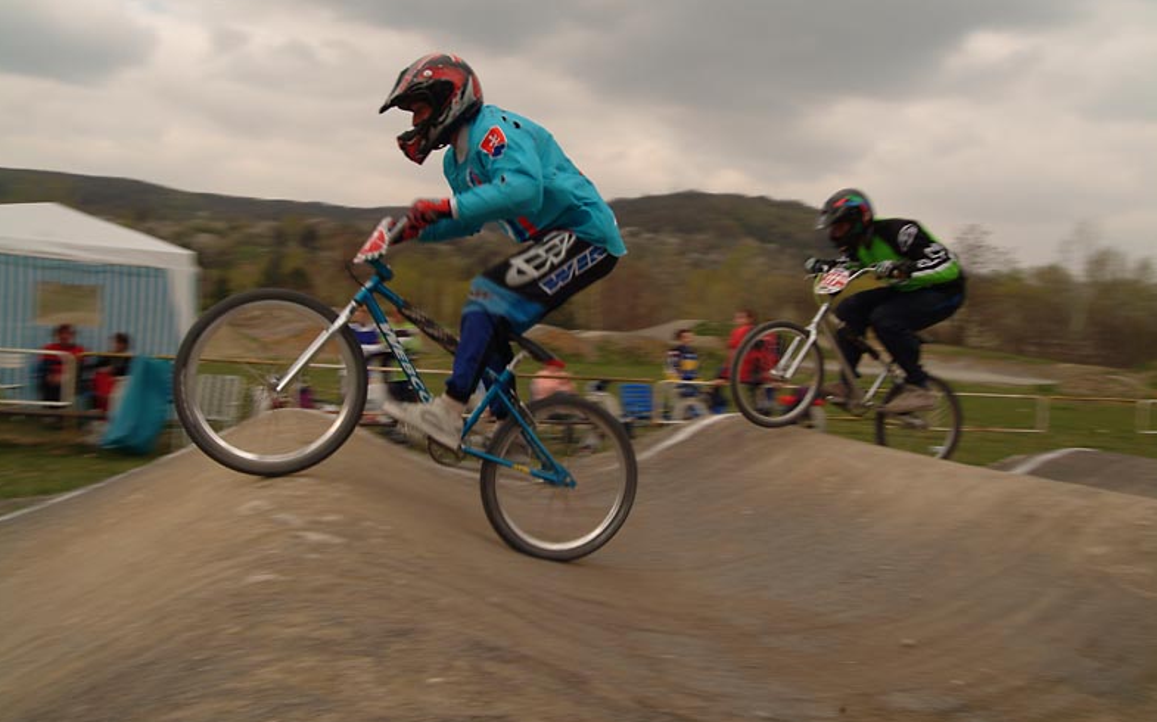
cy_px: 334
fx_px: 836
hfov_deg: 69.4
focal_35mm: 27
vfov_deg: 46.7
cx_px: 579
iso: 100
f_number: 8
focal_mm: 17
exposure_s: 1/125
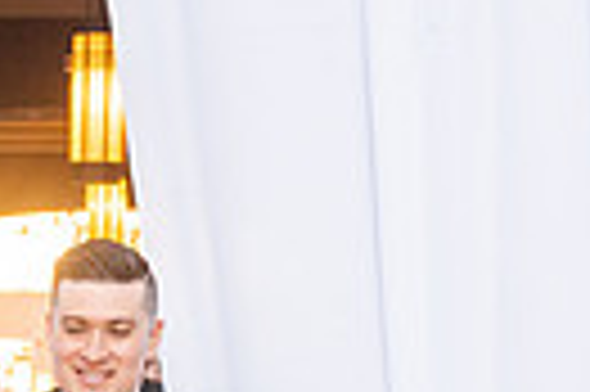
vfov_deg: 5.5
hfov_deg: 8.3
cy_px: 750
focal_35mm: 244
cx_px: -185
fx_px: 3994
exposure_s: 1/160
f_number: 5
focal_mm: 55
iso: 800
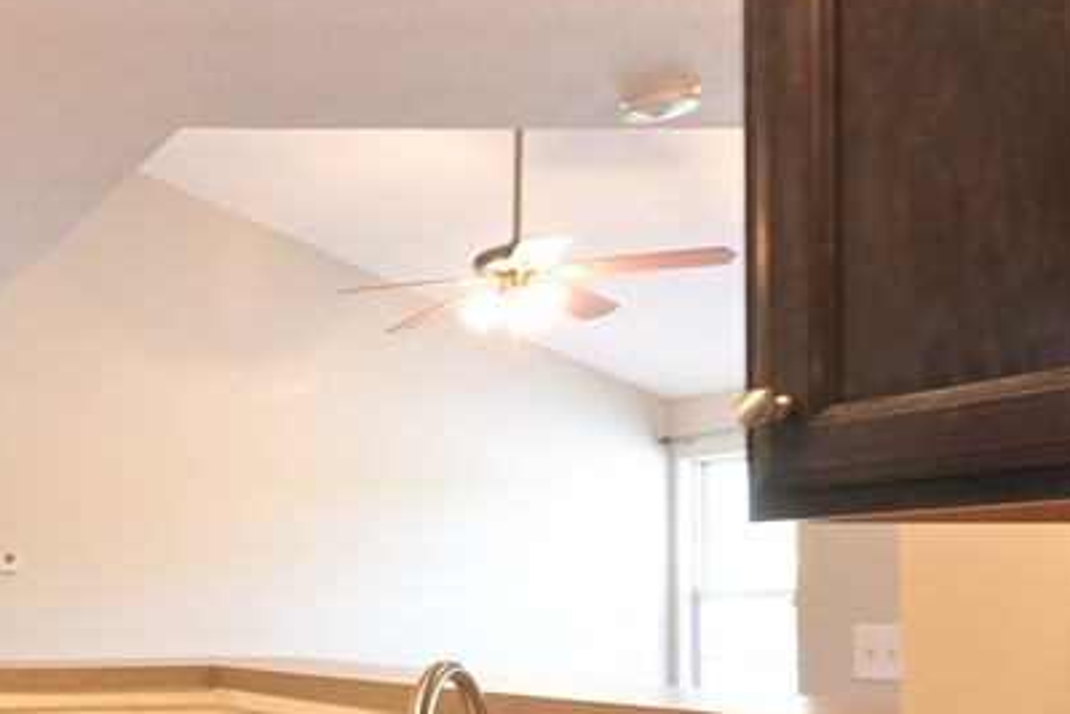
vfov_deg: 33.8
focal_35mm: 38
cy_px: 591
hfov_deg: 34.8
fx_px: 1130
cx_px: -329
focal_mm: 14
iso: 1000
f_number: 9
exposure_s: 1/5
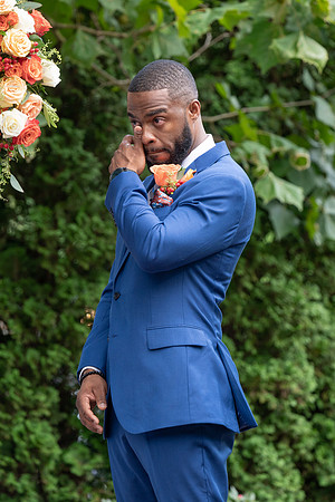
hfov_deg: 4.5
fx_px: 4238
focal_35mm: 304
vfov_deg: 6.8
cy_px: 251
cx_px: 162
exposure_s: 1/250
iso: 640
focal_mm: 200
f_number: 4
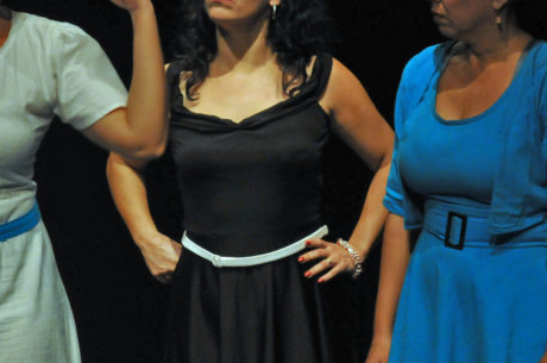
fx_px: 5382
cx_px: 220
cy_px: 146
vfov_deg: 3.9
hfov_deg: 5.8
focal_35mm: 355
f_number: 4.5
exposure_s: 1/160
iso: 1600
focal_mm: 145
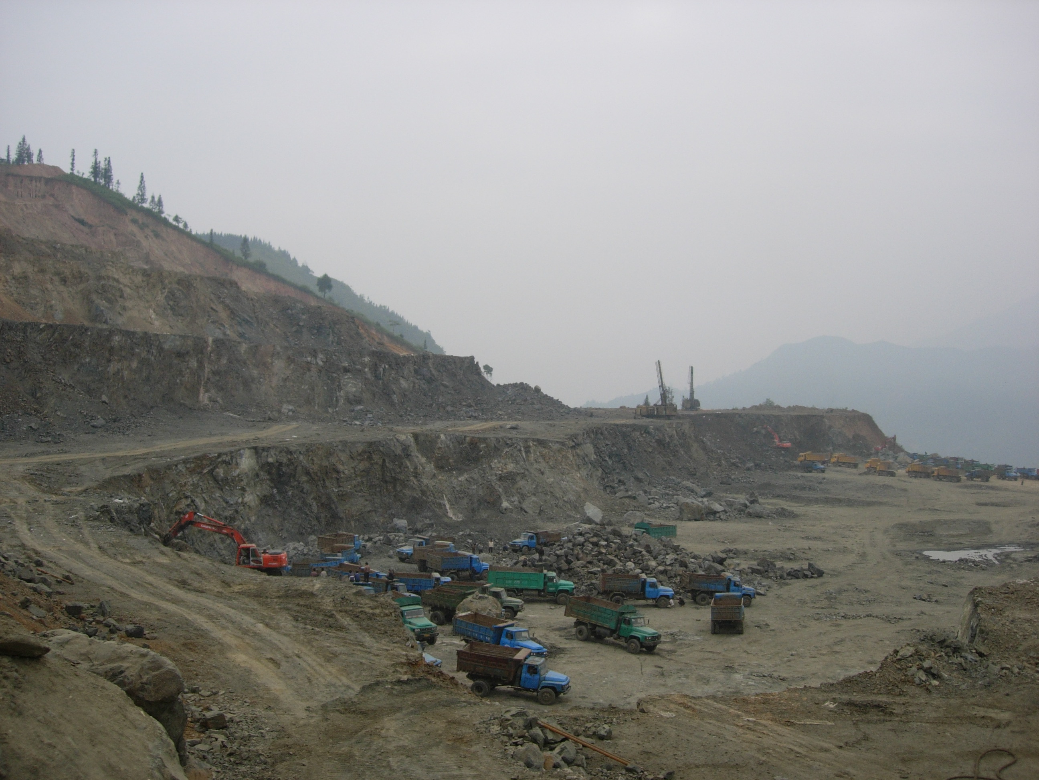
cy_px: 390
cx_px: 520
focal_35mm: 38
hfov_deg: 49.0
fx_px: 1141
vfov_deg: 37.7
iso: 64
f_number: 2.8
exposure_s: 1/384
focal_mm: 7.8
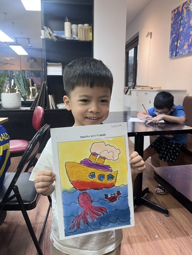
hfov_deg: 53.1
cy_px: 128
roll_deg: -0.4
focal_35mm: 26
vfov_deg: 67.3
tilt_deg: -11.8
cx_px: 96
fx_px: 192
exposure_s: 1/50
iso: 80
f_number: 1.6
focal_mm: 5.1
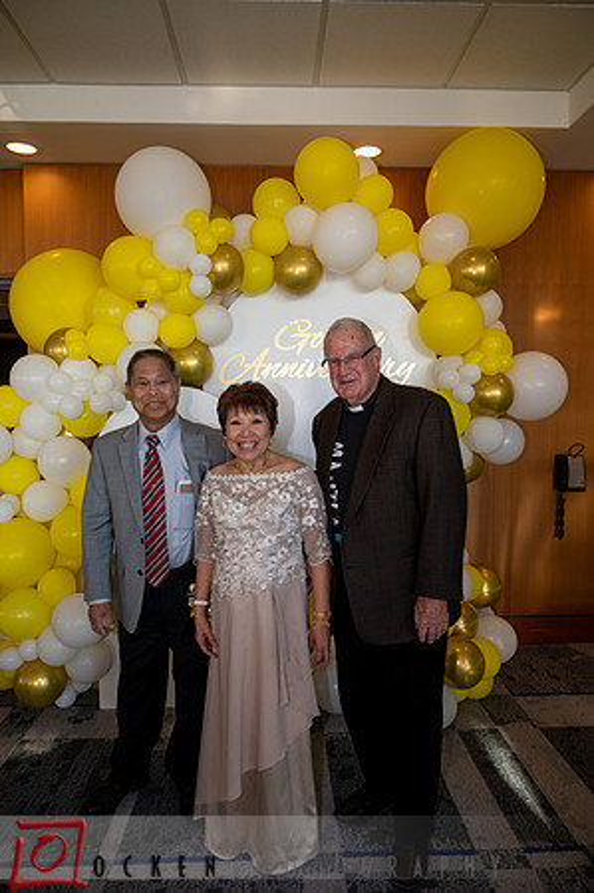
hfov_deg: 53.0
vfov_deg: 73.8
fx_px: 595
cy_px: 446
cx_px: 297
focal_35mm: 24
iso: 1000
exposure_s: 1/125
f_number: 5.6
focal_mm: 24
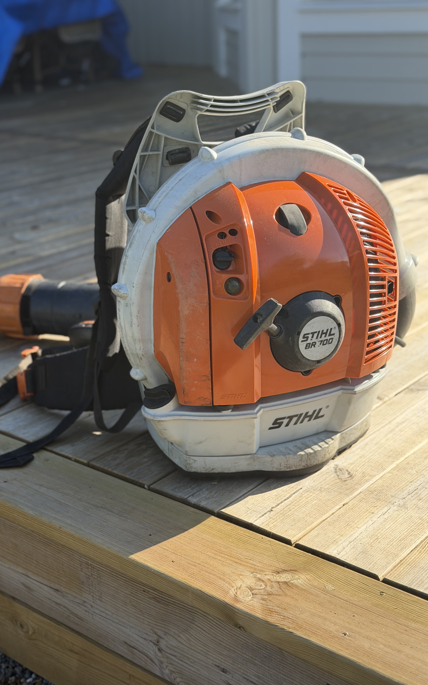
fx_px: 952
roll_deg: +2.6
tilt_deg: -20.8
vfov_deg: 39.6
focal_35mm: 51
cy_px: 342
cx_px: 199
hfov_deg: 25.3
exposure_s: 1/1429
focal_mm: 6.76
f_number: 1.78
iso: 100
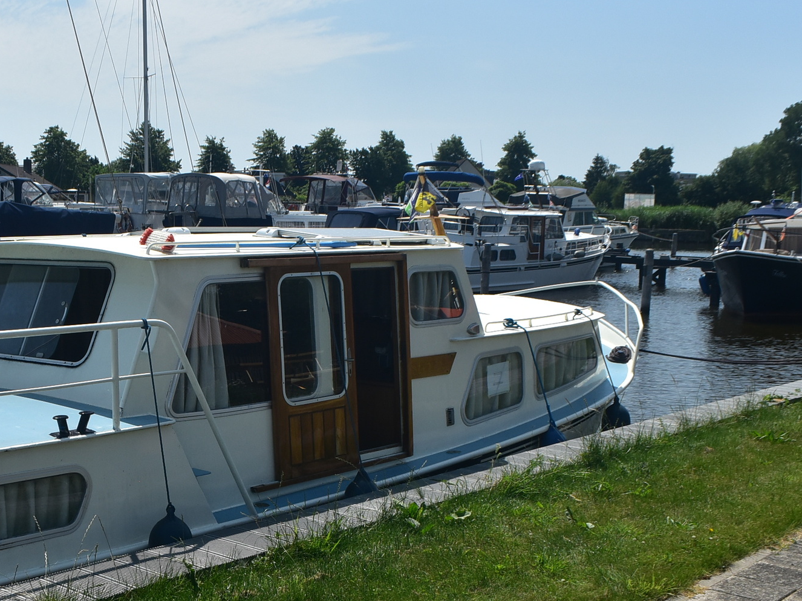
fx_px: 1135
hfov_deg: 38.2
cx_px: 226
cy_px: 385
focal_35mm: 49
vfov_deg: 29.5
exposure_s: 1/500
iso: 320
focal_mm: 18
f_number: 11
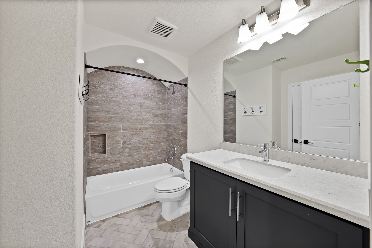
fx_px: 124
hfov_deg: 112.6
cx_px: 186
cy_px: 124
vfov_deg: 90.1
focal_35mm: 12
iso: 640
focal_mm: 12
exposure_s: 1/3
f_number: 9
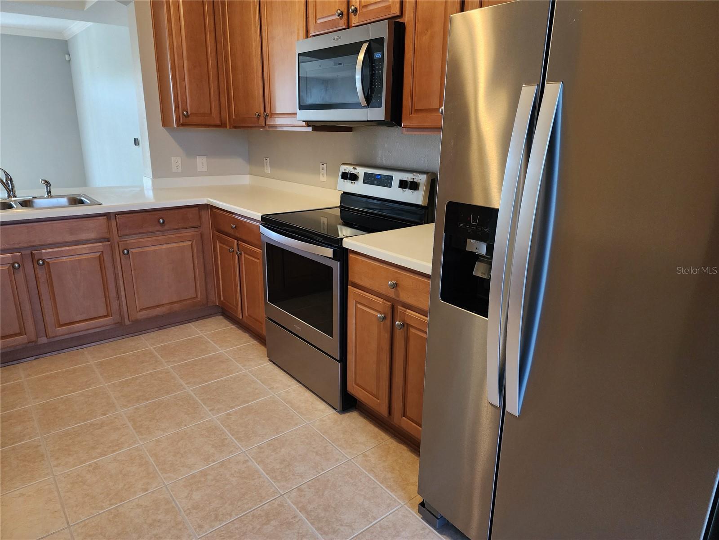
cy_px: 270
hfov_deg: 73.9
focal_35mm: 23
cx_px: 360
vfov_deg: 58.9
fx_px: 478
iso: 400
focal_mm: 6.4
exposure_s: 1/120
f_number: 1.8
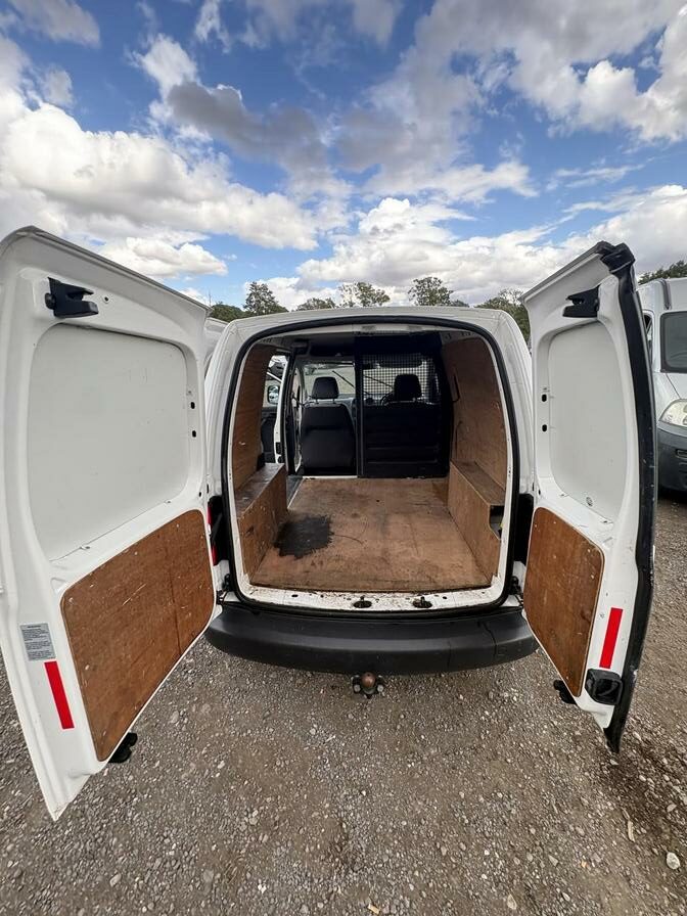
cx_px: 344
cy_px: 458
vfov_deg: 102.1
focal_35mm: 14
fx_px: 370
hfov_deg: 85.7
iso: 50
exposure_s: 1/167
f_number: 2.2
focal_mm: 2.22
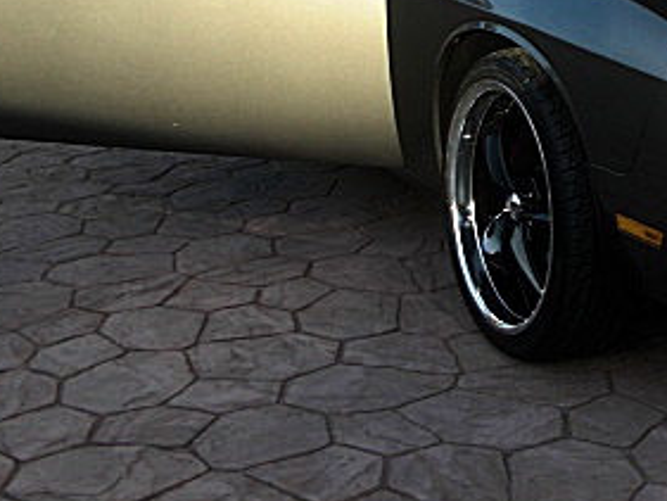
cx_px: 591
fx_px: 1581
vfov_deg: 17.6
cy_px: 5
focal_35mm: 82
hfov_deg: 23.3
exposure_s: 1/200
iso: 50
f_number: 2.8
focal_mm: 6.3
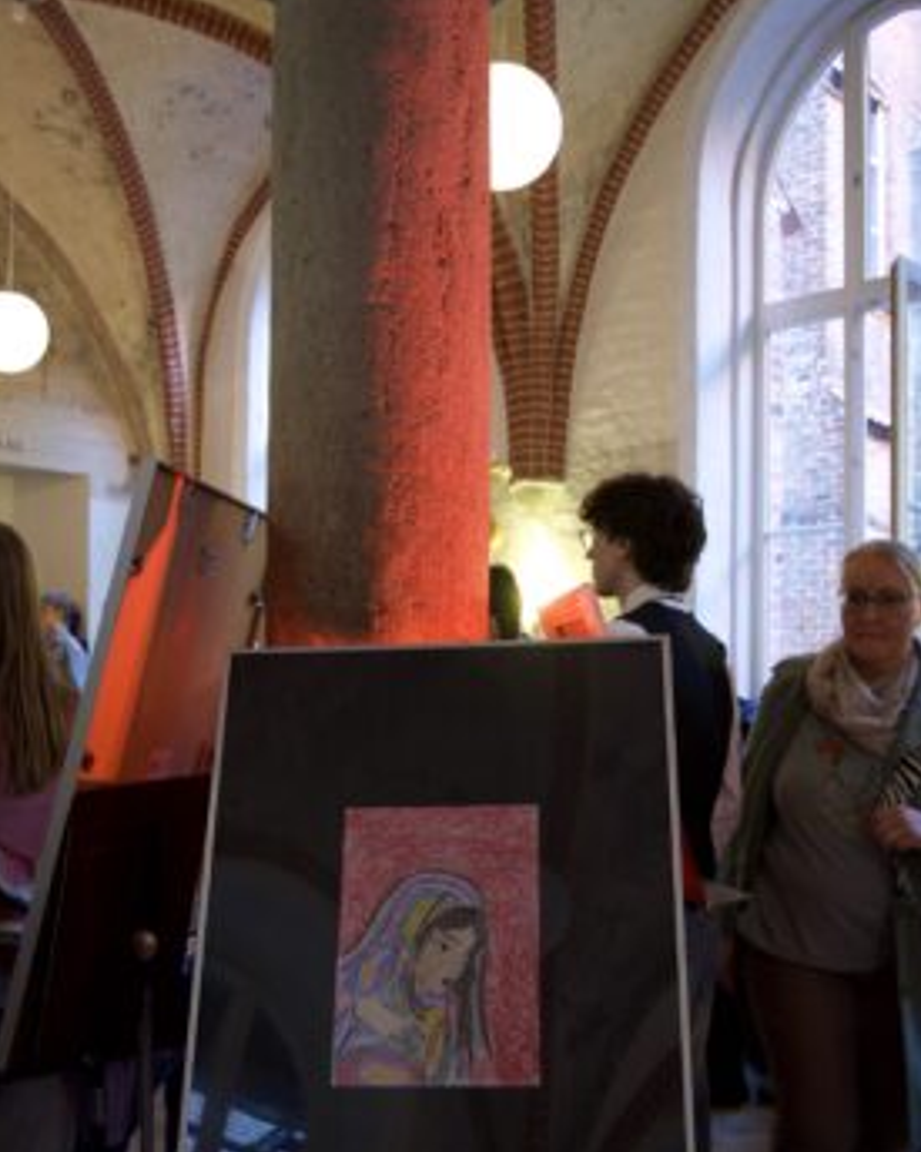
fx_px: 1349
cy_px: 693
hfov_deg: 37.7
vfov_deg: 46.0
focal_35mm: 40
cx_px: 455
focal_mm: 23
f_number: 3.8
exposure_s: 1/30
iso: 1600
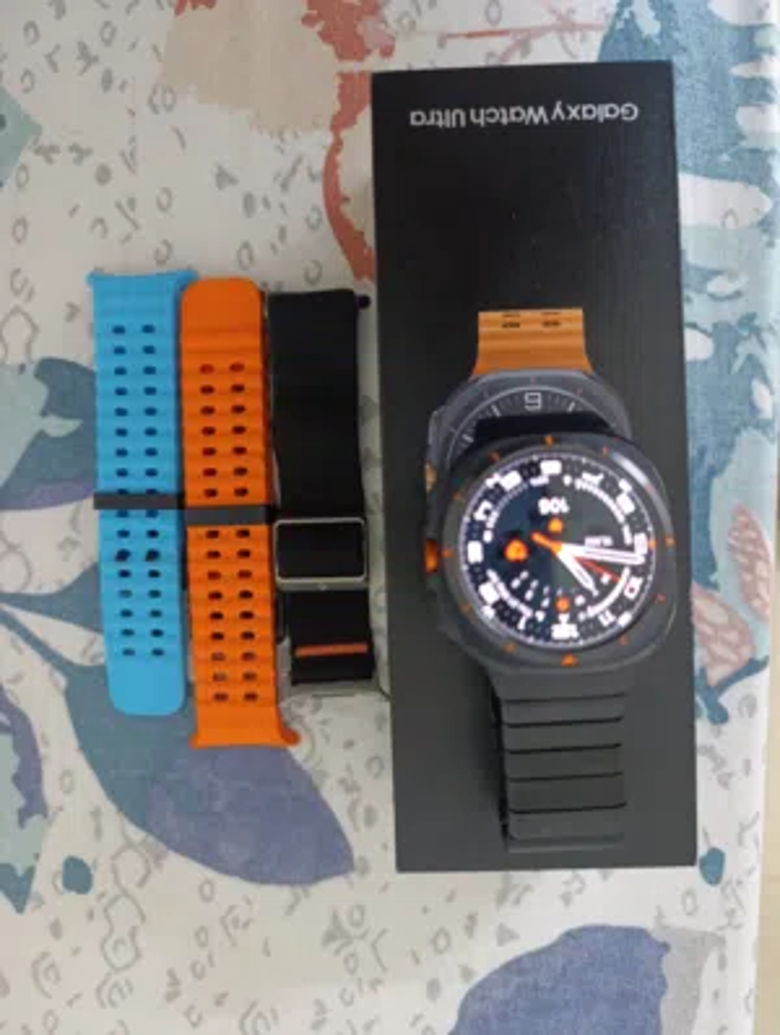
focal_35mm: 23
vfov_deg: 73.8
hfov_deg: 59.0
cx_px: 390
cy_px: 518
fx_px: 689
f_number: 1.6
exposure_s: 1/25
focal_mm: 6.14
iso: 2000
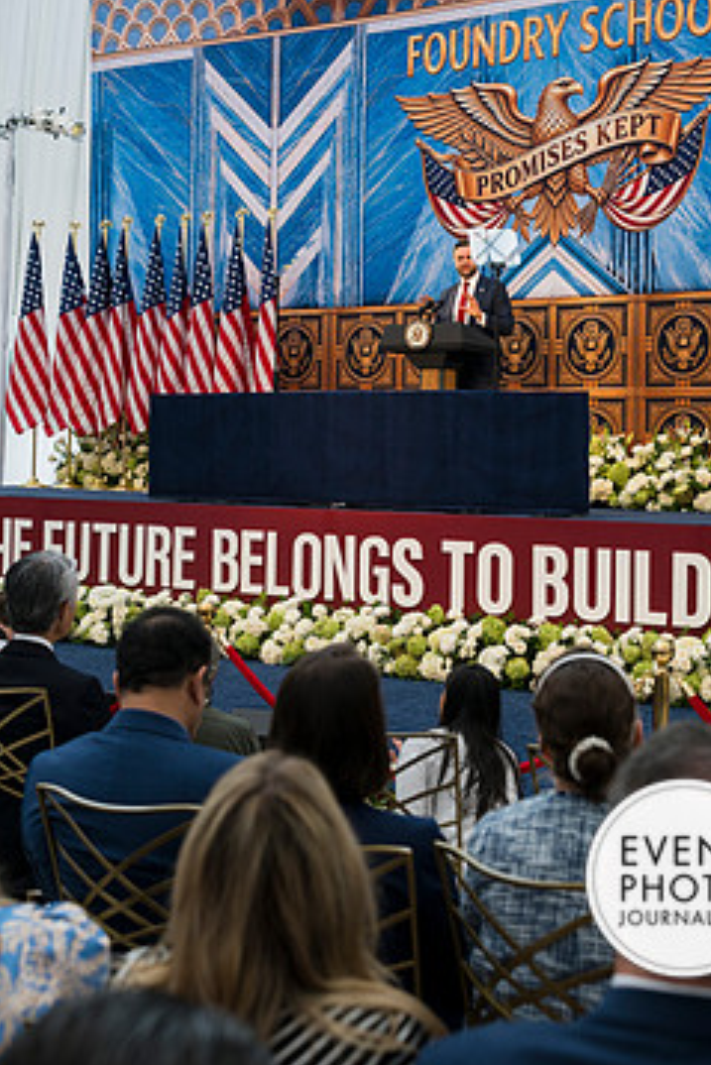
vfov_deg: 36.7
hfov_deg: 25.0
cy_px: 402
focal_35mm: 54
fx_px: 1598
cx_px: 434
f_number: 4
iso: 360
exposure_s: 1/160
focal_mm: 43
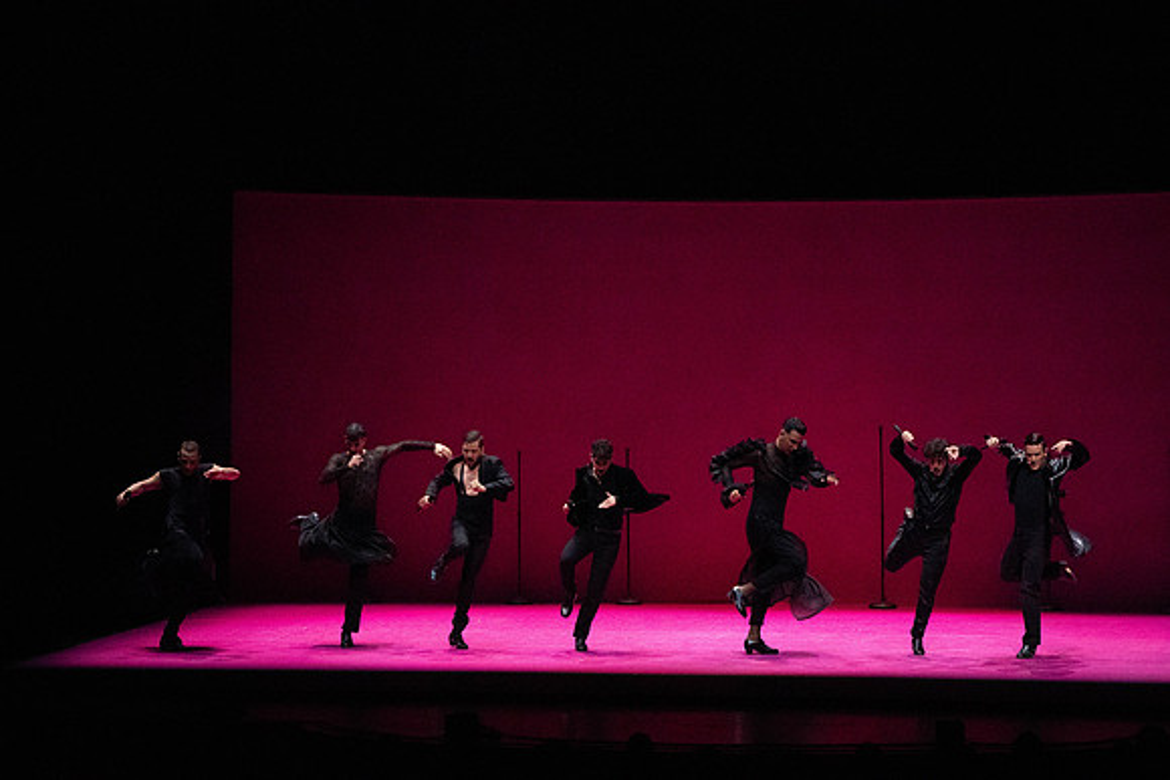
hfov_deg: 15.2
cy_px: 390
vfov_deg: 10.2
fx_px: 4388
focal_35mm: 135
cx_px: 585
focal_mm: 135
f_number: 10
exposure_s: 1/400
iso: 25600
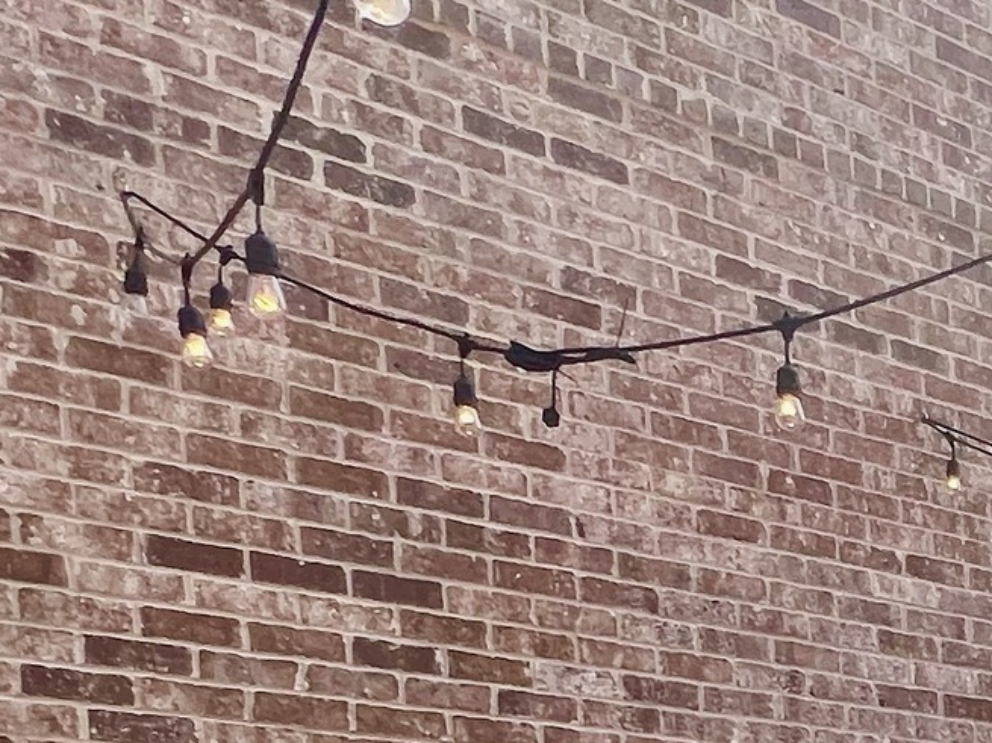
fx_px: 1748
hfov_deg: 22.2
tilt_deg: -1.1
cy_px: 1155
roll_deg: +3.3
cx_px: 1698
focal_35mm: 61
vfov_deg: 20.2
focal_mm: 1.57
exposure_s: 1/506
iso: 32
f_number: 1.8
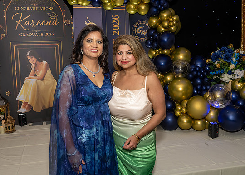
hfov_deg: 48.6
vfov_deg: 35.7
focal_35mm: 39
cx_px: 125
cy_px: 79
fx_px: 271
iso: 800
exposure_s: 1/250
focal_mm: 31
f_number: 8
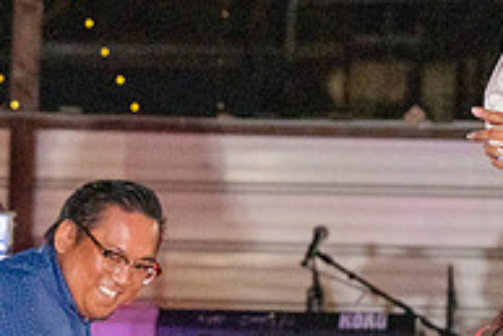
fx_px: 3524
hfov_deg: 8.1
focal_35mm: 252
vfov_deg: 5.4
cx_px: -81
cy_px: 457
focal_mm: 84
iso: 4000
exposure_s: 1/320
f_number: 4
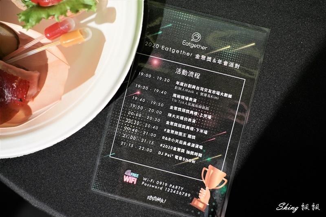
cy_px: 108
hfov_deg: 42.8
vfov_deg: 29.2
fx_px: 416
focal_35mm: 46
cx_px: 163
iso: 800
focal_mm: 46
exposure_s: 1/40
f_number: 4
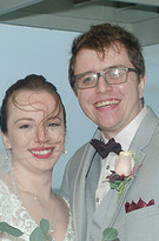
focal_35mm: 132
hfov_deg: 10.3
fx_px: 882
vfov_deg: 15.4
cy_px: 232
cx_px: 84
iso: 400
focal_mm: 40
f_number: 5.6
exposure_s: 1/60
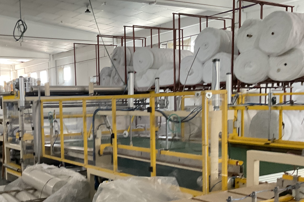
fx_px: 405
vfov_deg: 27.8
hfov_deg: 40.2
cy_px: 146
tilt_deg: -3.1
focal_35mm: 48
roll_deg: +0.3
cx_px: 84
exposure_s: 1/60
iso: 125
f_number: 1.8
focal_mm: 3
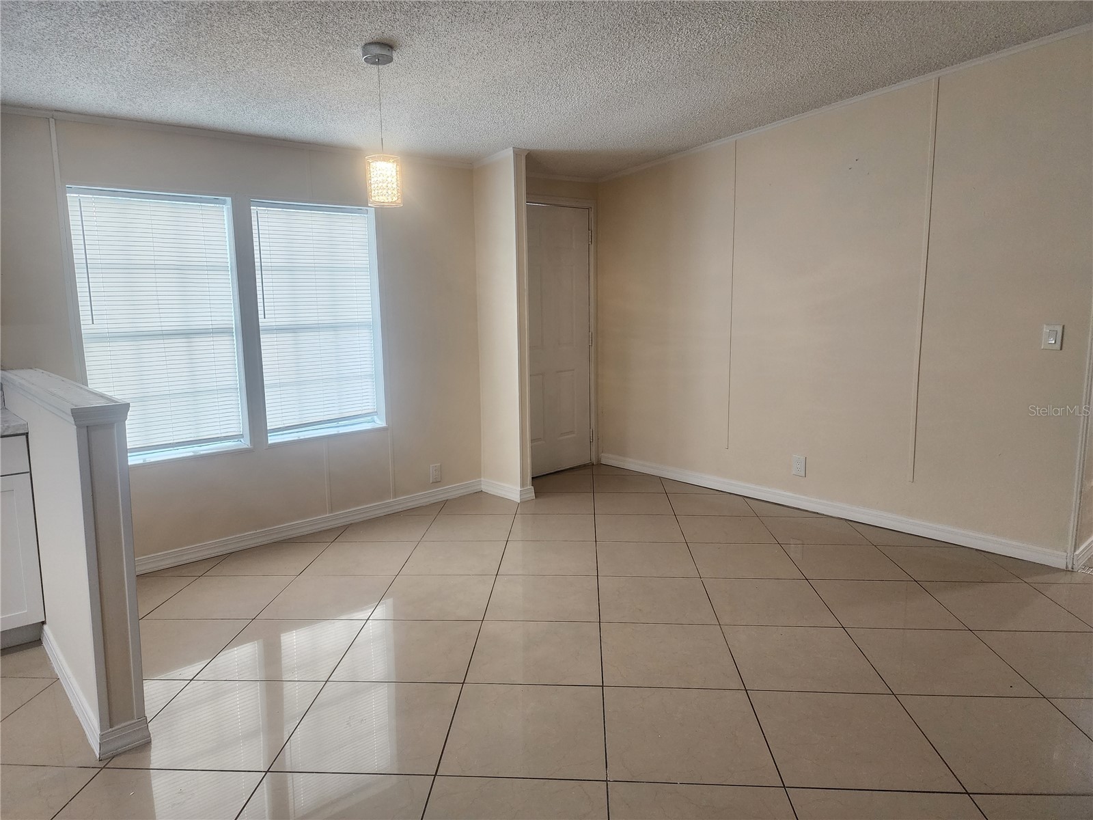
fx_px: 726
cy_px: 410
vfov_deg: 58.9
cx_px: 546
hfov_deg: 73.9
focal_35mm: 23
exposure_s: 1/120
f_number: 1.8
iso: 250
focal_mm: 6.4
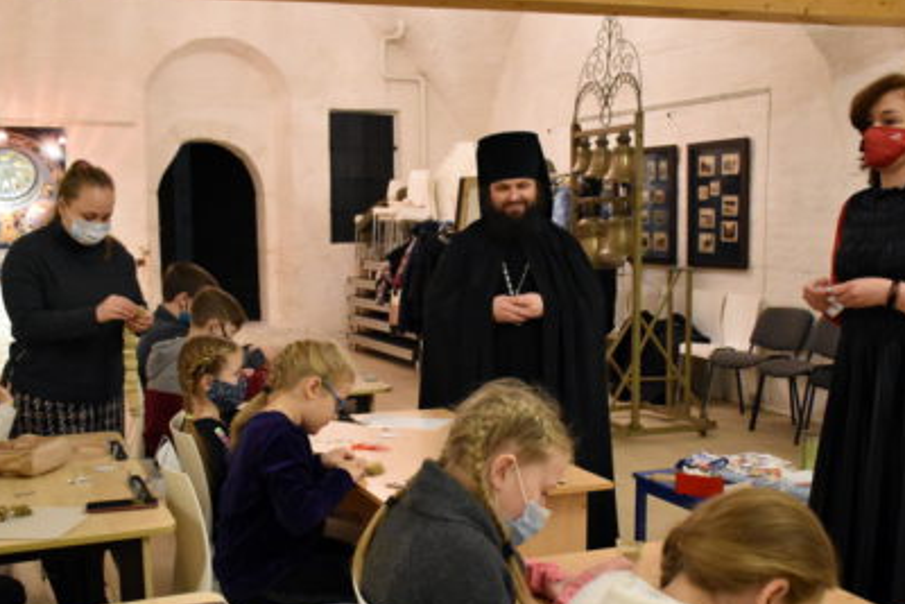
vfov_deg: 29.8
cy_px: 362
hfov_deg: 43.6
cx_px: 471
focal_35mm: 45
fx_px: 1132
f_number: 3.8
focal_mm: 24
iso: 4500
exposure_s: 1/60
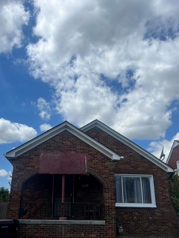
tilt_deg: +18.8
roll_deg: -0.8
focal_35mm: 32
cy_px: 140
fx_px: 221
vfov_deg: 56.5
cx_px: 79
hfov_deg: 44.1
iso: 50
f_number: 1.5
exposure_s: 1/6993
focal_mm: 5.7
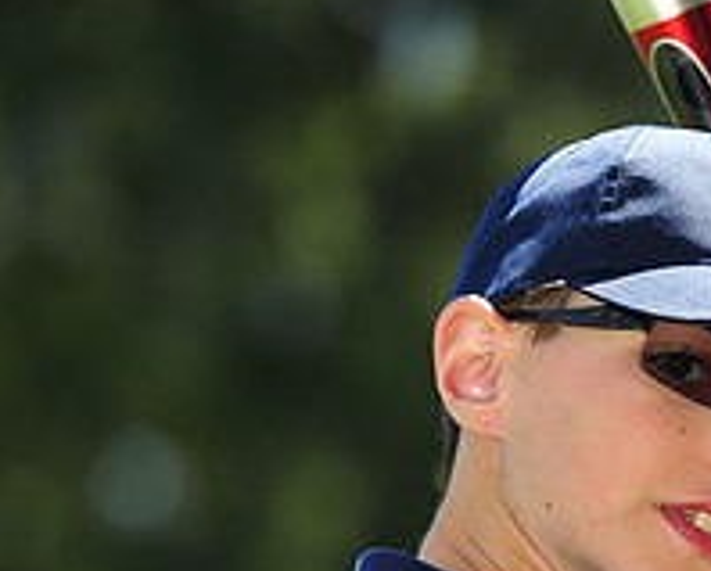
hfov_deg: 3.5
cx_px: 689
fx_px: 11570
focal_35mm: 549
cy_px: 883
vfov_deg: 2.8
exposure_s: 1/640
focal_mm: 200
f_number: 4
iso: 200
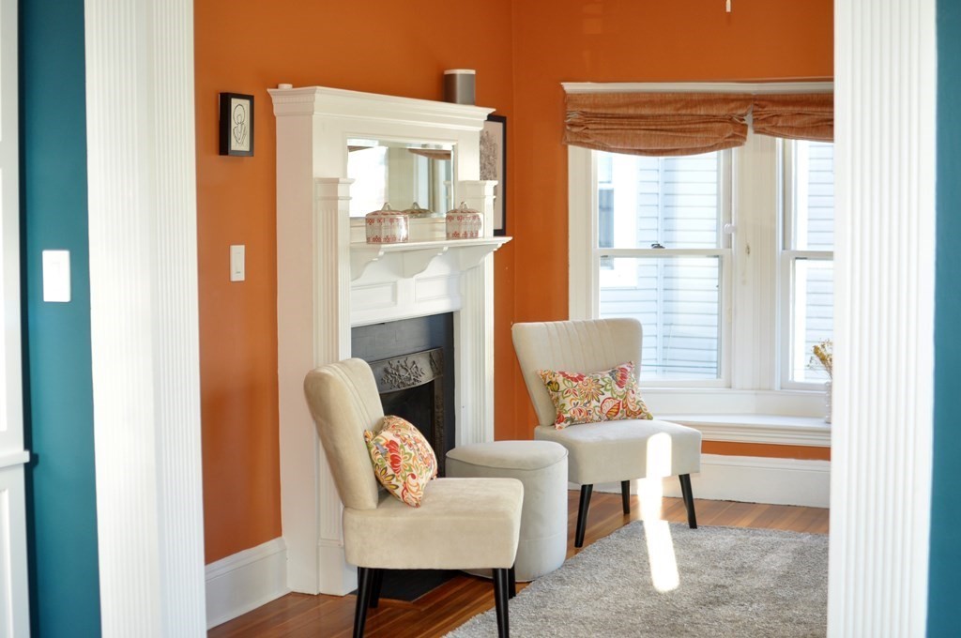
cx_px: 480
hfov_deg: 37.9
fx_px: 1400
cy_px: 319
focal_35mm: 52
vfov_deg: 25.7
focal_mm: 35
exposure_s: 1/200
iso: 400
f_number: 2.5
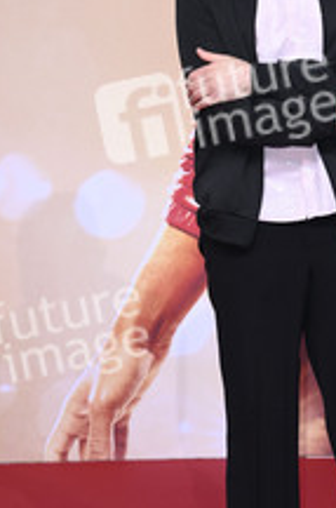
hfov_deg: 8.2
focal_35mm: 167
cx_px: 284
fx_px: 2349
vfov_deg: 12.3
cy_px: 226
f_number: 6.3
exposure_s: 1/250
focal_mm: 90
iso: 320
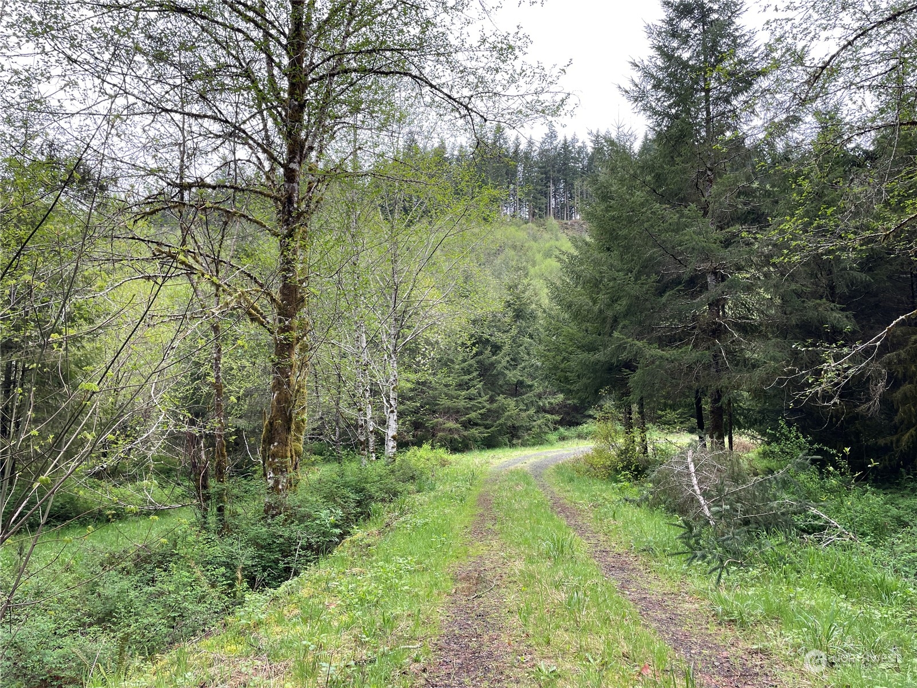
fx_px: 689
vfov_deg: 53.1
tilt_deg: +10.0
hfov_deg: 67.3
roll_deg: -1.5
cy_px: 344
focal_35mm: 26
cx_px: 458
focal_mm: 4.2
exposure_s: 1/208
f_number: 1.6
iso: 32
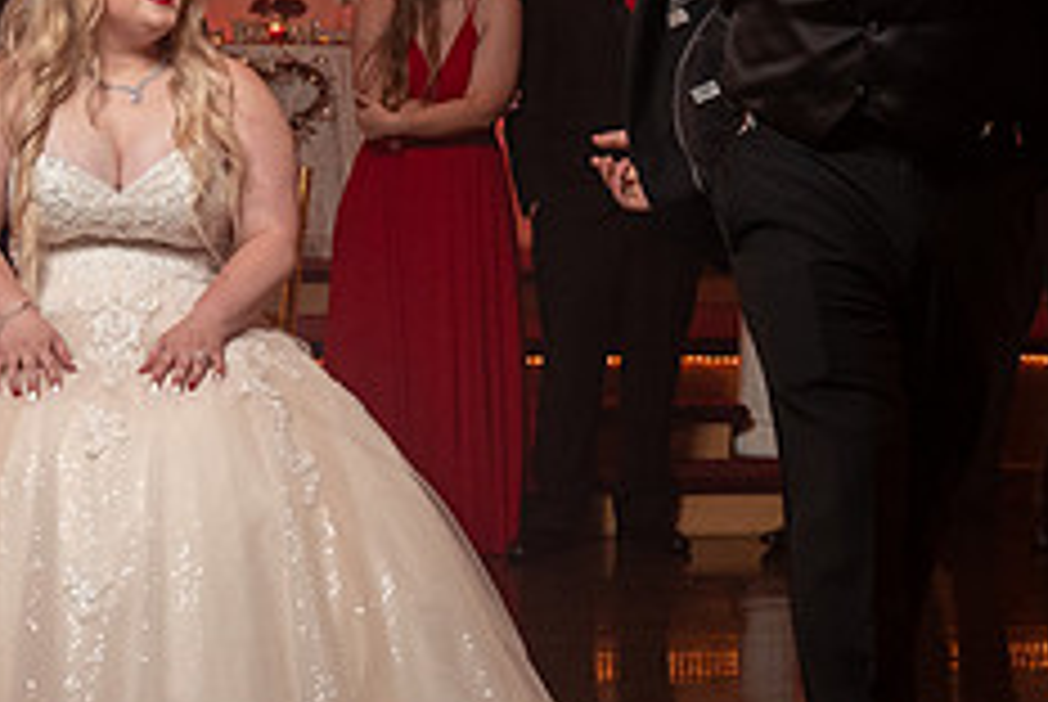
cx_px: 478
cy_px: 197
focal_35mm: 83
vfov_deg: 16.4
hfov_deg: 24.4
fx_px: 2419
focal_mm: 31
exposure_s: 1/200
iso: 2000
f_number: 4
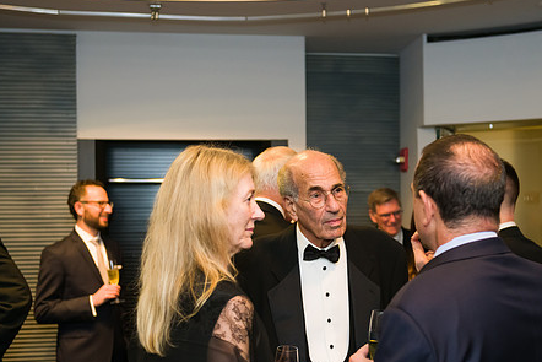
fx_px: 949
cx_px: 319
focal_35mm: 63
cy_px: 224
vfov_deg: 21.5
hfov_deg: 31.8
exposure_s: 1/125
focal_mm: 48
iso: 1600
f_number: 3.2
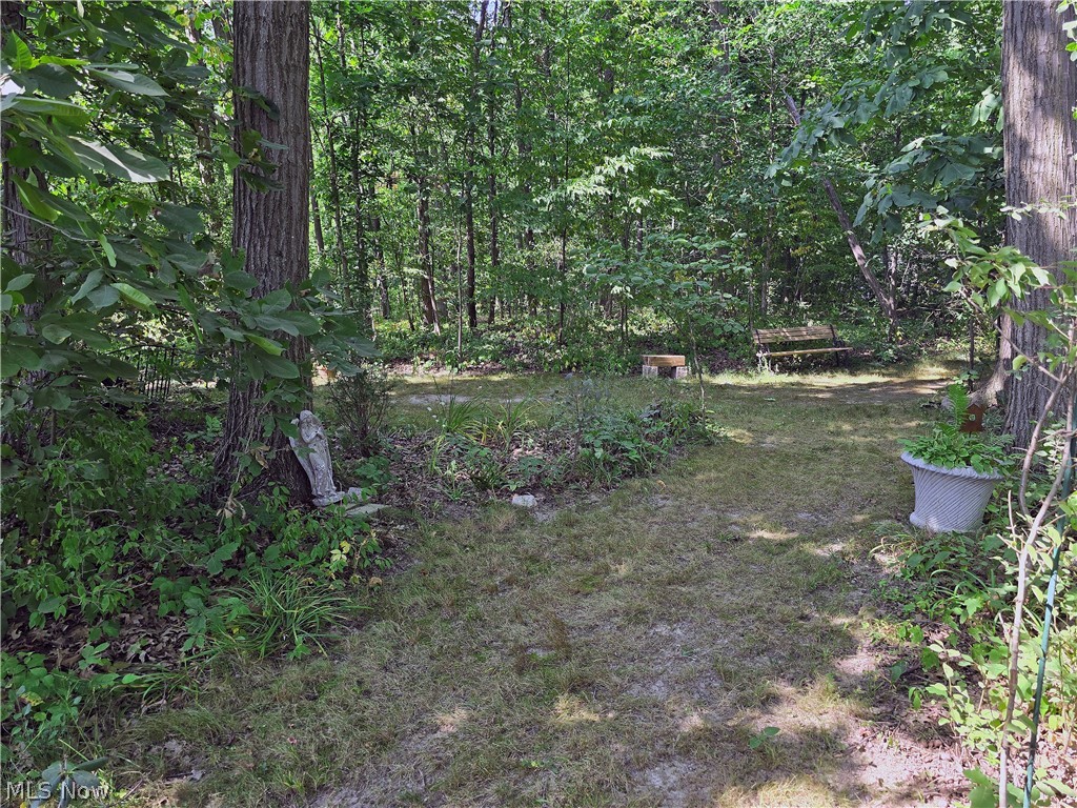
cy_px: 404
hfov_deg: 73.9
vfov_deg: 58.9
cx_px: 538
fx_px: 716
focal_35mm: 23
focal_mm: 6.3
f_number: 1.7
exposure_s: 1/180
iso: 64
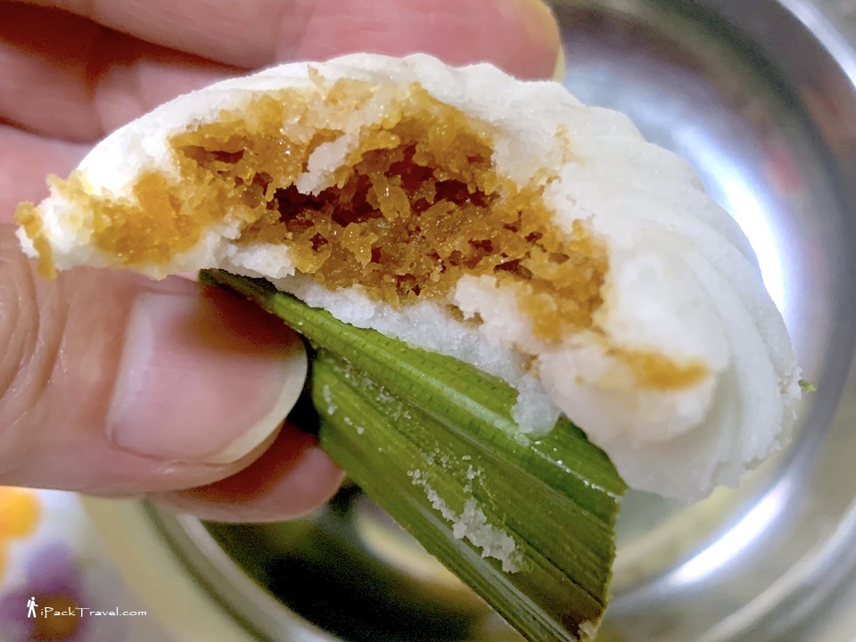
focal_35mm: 26
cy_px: 321
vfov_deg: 53.1
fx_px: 643
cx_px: 428
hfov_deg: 67.3
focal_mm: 4.25
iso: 400
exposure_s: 1/60
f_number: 1.8
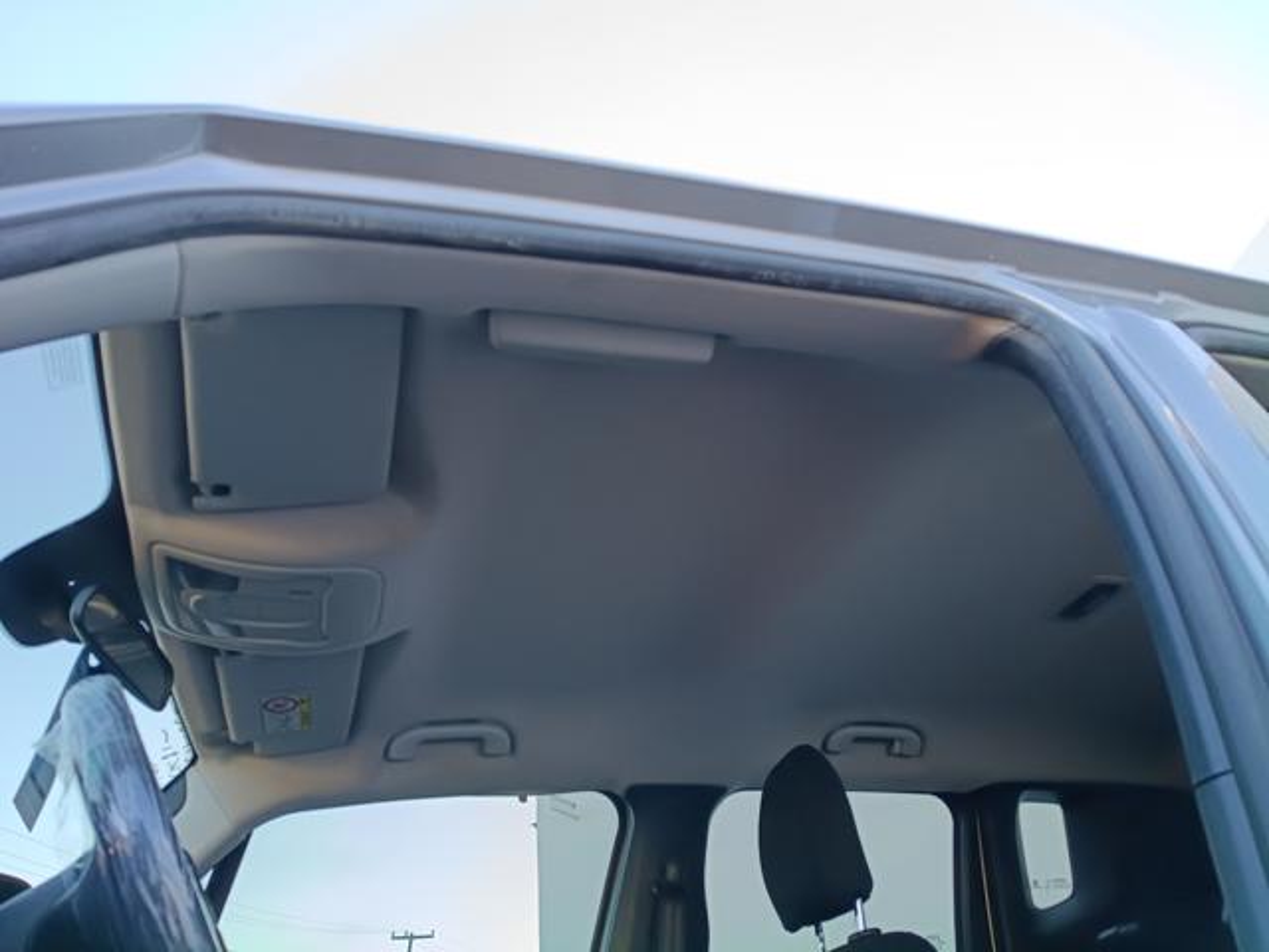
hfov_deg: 67.3
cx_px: 634
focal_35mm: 26
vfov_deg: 53.1
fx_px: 953
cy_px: 476
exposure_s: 1/120
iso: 299
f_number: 1.8
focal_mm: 4.81
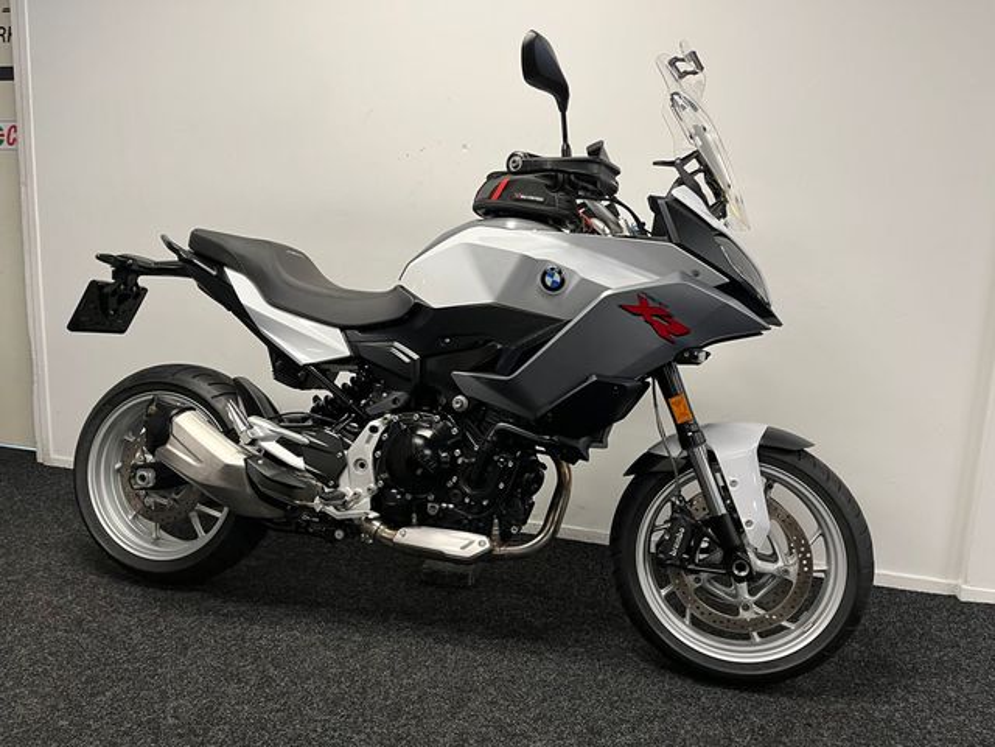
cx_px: 498
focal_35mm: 26
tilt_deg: -9.9
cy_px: 374
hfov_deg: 67.3
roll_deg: -2.5
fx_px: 747
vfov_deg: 53.1
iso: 80
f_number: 1.6
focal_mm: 5.1
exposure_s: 1/50
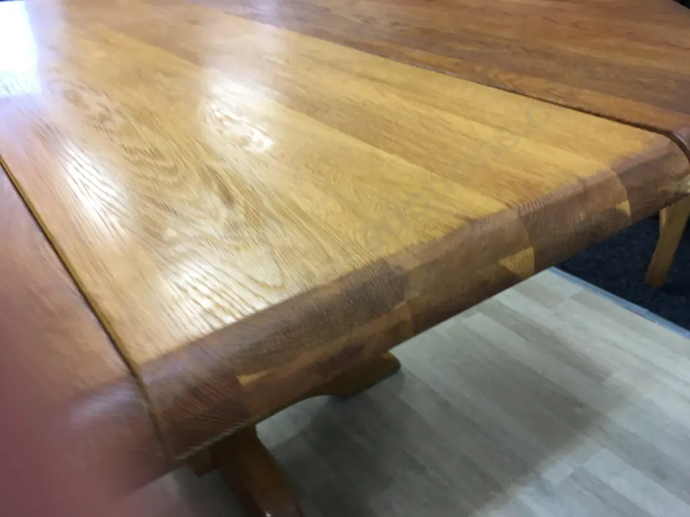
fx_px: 578
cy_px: 258
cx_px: 345
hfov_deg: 61.7
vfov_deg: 48.2
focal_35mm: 29
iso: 32
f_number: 2.2
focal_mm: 4.15
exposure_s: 1/17
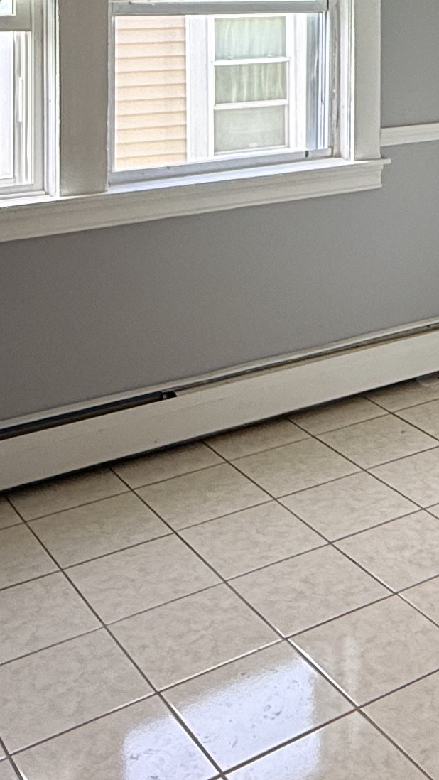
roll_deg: -0.7
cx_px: 467
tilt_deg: -1.6
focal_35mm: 56
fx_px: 1158
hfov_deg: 20.6
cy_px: 1
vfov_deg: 34.0
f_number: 2.2
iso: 64
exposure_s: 1/120
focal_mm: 2.22
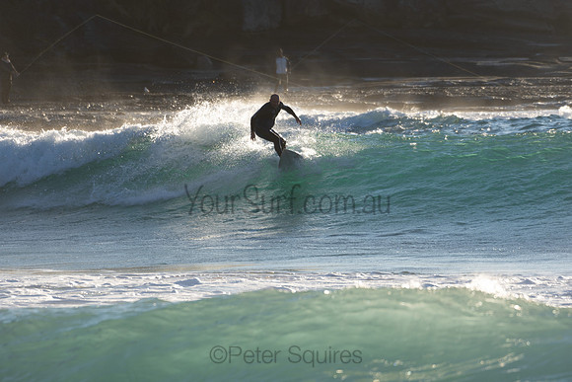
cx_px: 286
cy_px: 191
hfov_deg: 3.6
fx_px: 9058
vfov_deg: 2.4
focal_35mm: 570
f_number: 6.3
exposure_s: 1/500
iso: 100
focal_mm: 380
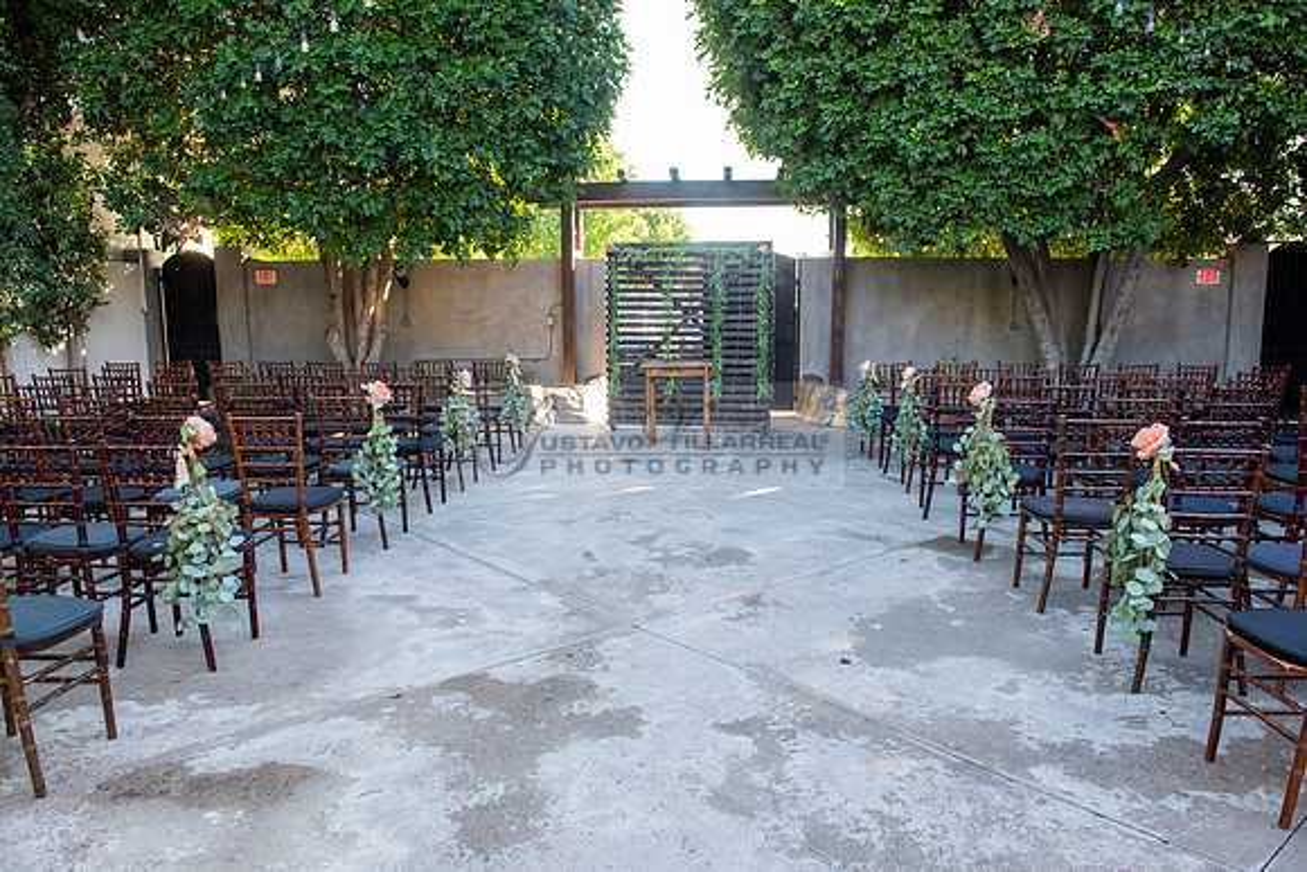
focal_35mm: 25
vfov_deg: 51.3
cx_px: 654
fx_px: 908
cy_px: 436
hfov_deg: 71.5
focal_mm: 24
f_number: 5.6
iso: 1000
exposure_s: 1/250
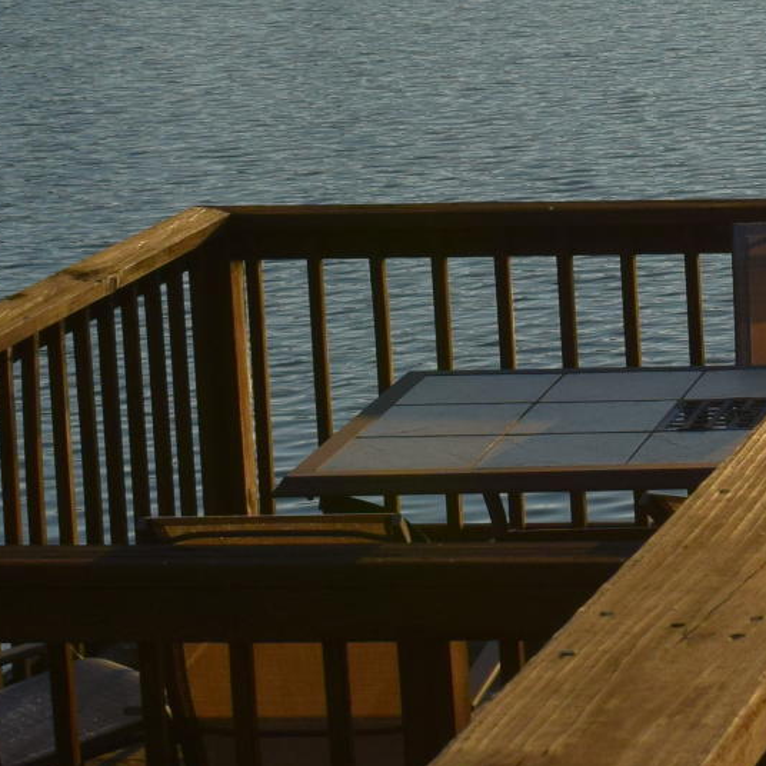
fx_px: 4466
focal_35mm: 178
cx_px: 1436
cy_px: 20
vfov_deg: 9.7
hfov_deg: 9.3
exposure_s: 1/1600
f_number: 10
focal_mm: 25
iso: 200
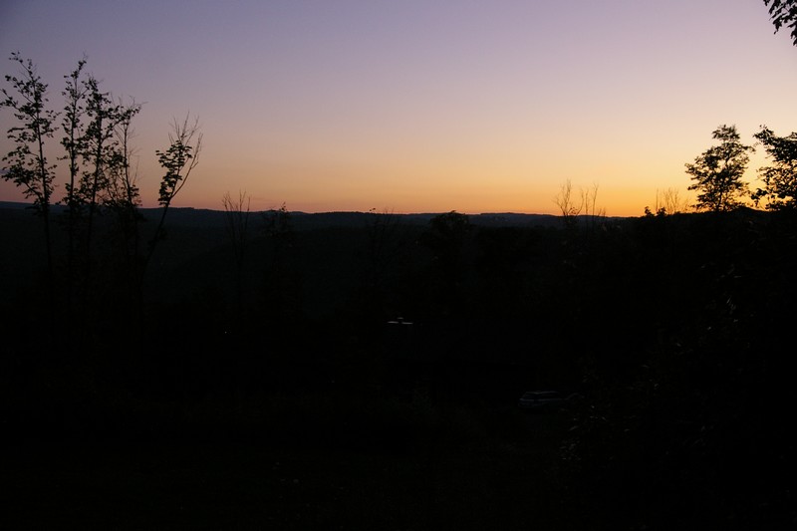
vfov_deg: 31.9
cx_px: 398
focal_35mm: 42
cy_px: 266
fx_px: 930
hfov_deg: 46.4
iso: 800
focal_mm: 28
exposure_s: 1/60
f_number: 3.5
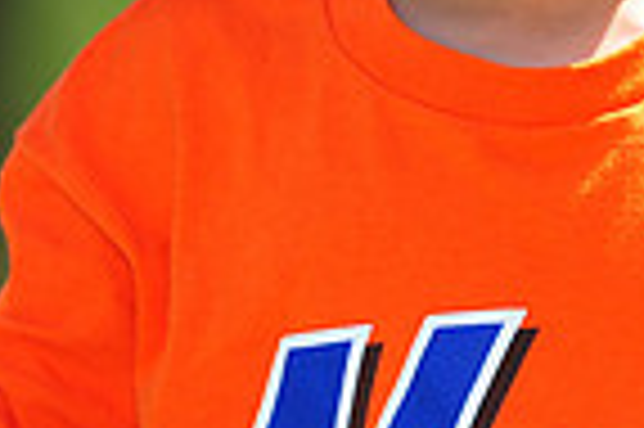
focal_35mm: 810
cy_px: -149
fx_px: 14473
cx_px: 649
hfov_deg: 2.5
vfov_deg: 1.7
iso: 200
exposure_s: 1/640
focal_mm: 200
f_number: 4.5
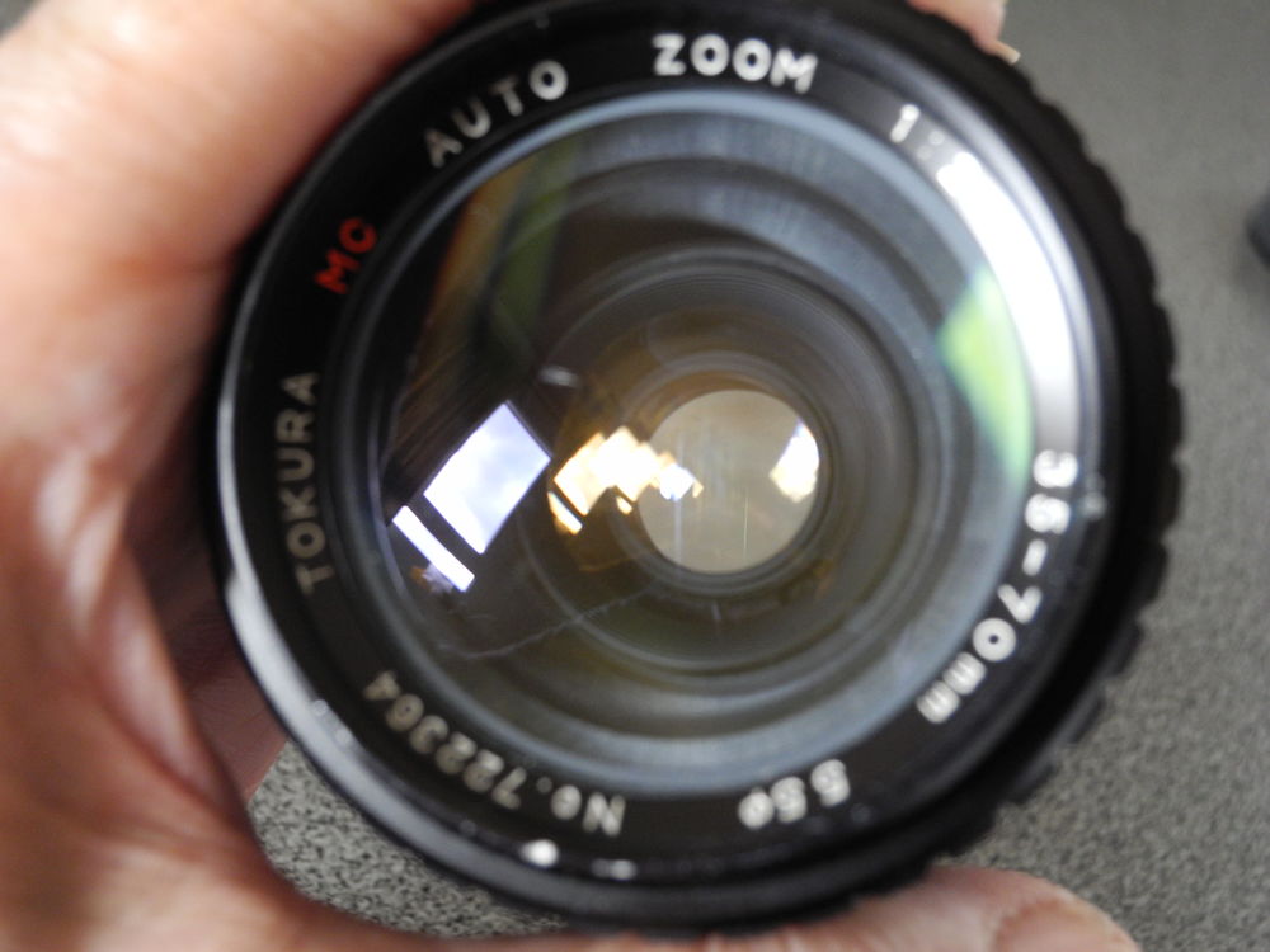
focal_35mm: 50
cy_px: 476
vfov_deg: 29.1
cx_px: 635
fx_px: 1834
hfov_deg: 38.2
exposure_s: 1/20.6
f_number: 3.5
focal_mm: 10.7
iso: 400
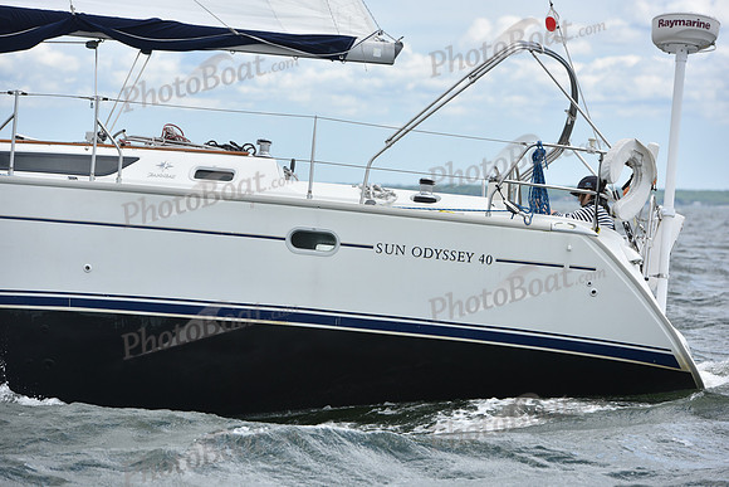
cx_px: 364
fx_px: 3443
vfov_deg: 8.1
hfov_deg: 12.1
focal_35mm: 170
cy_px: 244
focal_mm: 170
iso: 320
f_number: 6.3
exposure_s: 1/1250
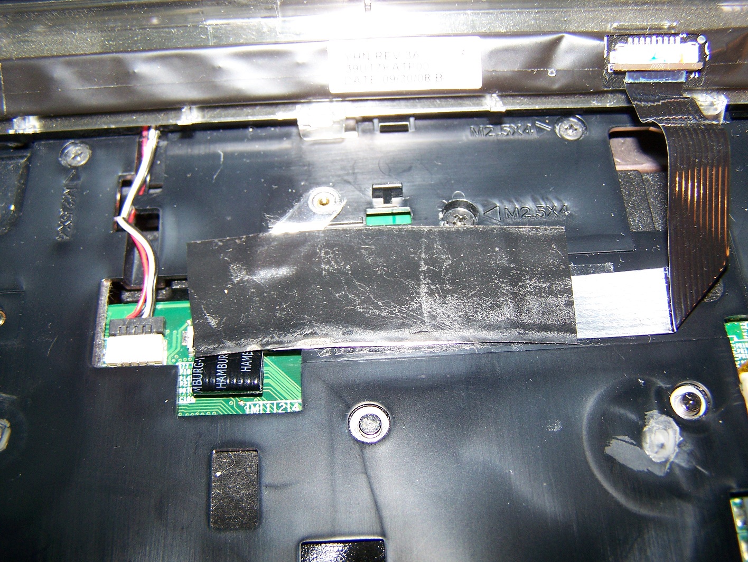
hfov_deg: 48.9
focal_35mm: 38
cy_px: 281
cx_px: 374
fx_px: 822
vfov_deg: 37.8
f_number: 2.8
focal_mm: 6.3
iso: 80
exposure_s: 1/60
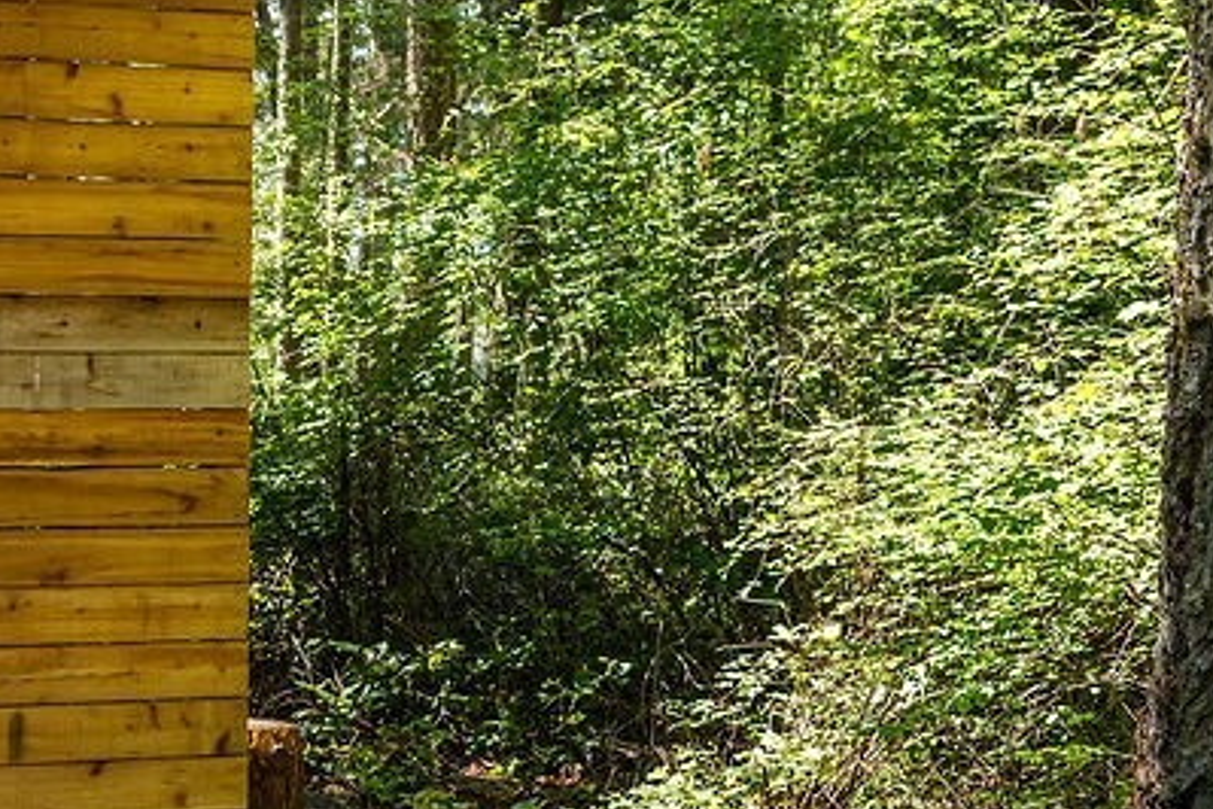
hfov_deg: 24.1
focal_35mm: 77
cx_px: -204
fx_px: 2594
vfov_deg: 17.7
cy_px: 348
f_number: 5.6
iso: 100
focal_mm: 30
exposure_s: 1/250
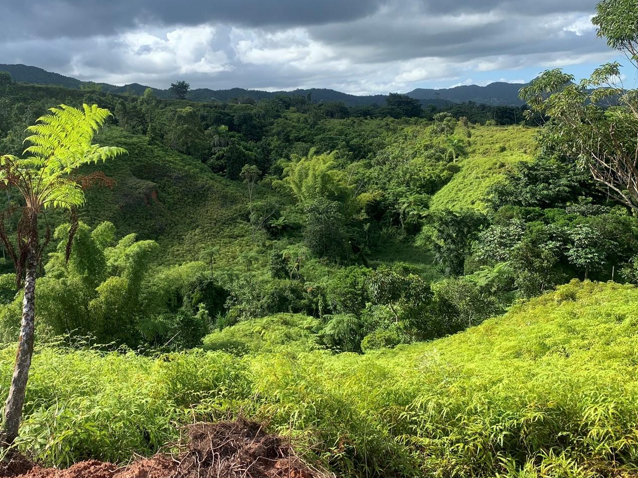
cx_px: 258
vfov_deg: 42.6
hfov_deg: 55.0
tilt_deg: -6.2
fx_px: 608
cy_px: 178
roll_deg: +4.7
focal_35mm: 33
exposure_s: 1/1536
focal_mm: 4.25
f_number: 1.8
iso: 25
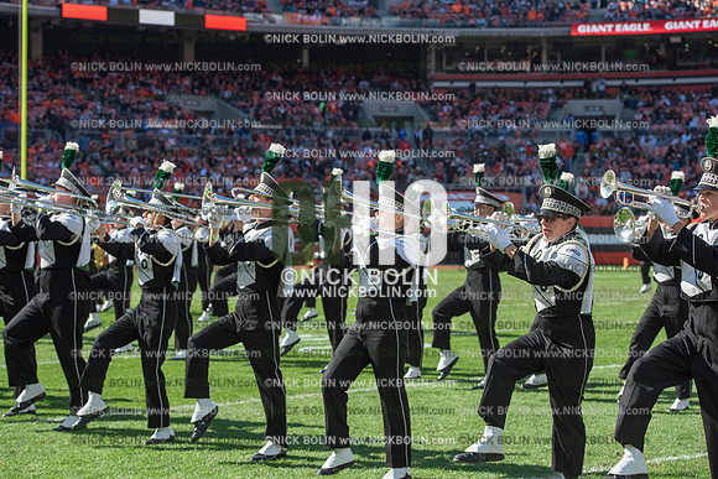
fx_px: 1696
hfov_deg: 23.9
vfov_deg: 16.1
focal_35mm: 85
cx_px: 359
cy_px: 240
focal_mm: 85
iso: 400
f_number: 5
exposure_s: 1/2000
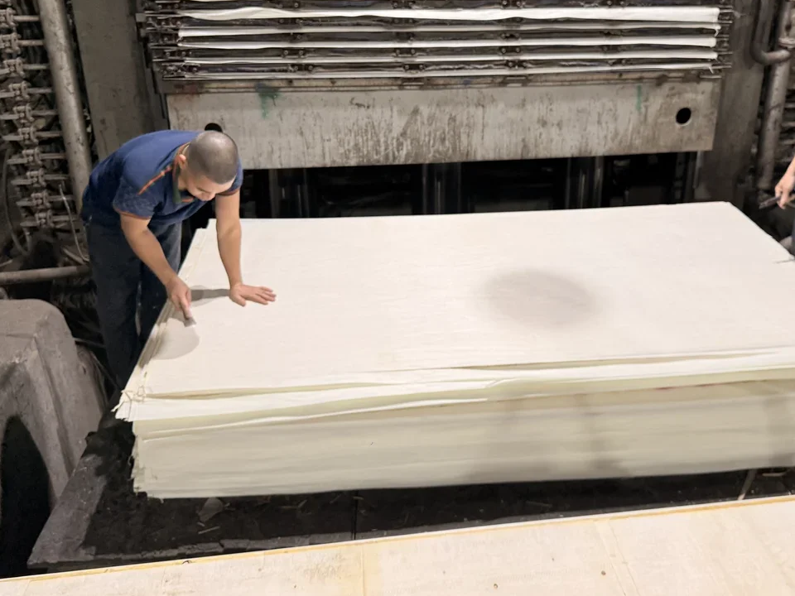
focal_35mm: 32
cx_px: 464
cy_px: 248
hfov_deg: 56.5
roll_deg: -1.1
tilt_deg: -22.2
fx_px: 735
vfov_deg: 44.0
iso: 200
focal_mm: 6.76
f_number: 1.78
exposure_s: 1/100
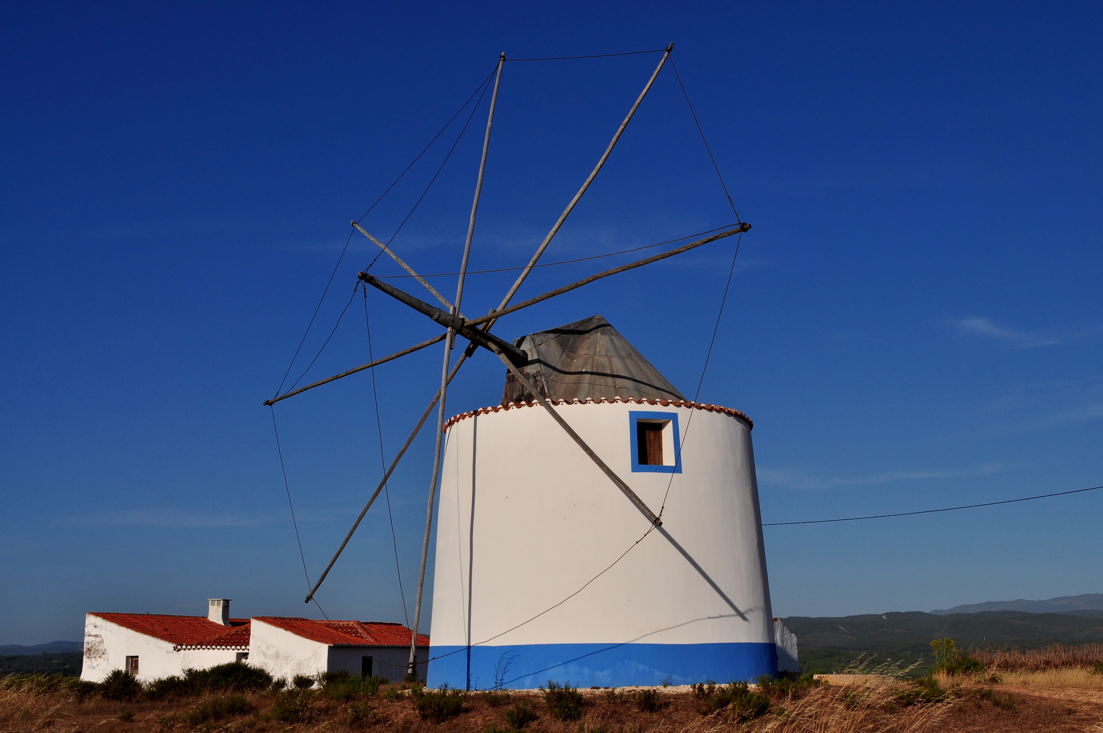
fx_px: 1193
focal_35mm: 39
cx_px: 552
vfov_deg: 34.1
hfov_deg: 49.6
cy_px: 366
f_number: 13
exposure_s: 1/640
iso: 200
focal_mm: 26
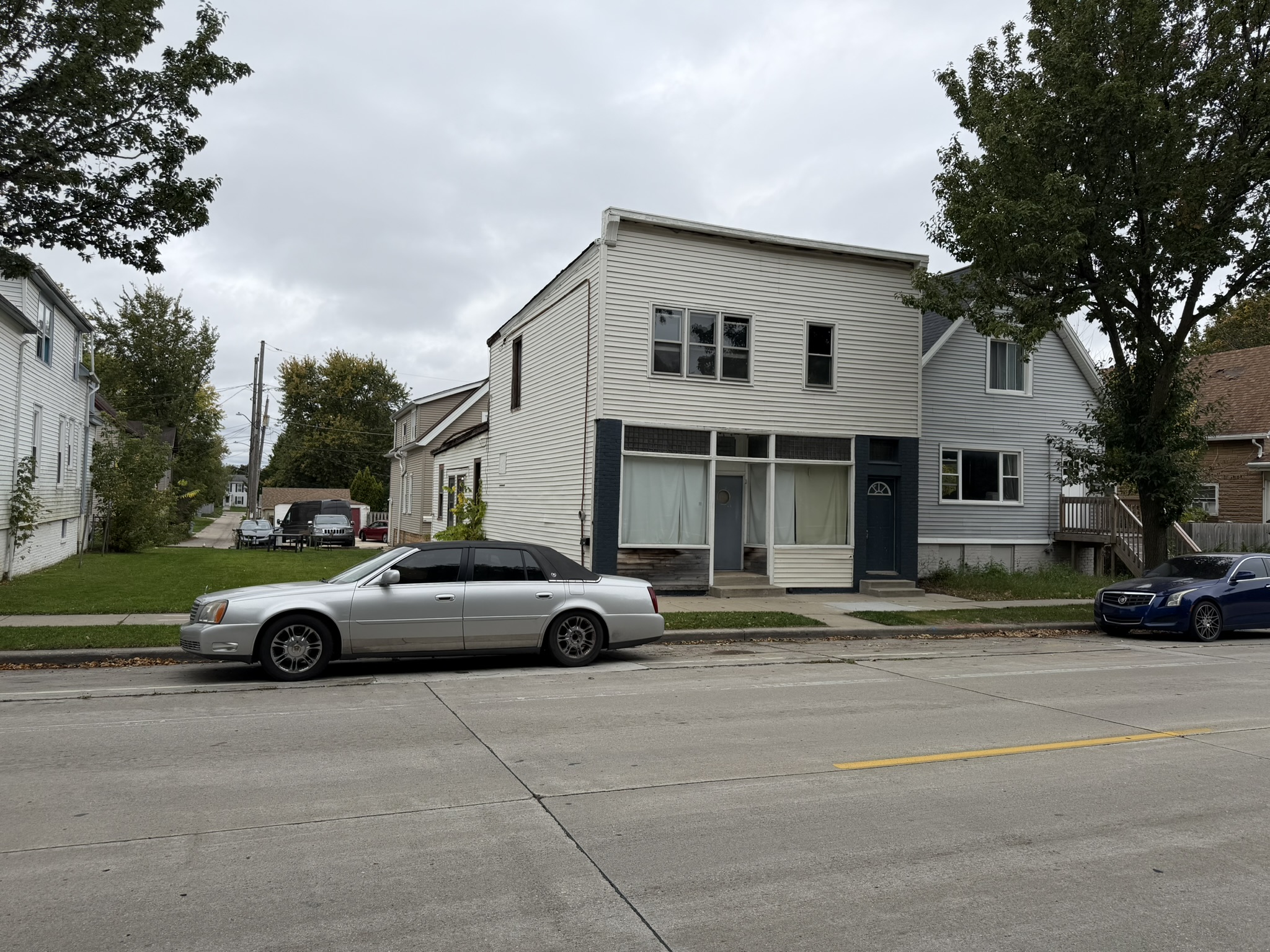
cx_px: 635
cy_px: 476
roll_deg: -1.1
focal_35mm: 24
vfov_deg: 56.8
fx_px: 881
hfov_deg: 71.6
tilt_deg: +1.1
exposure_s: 1/2299
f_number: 1.78
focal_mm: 6.76
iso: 80
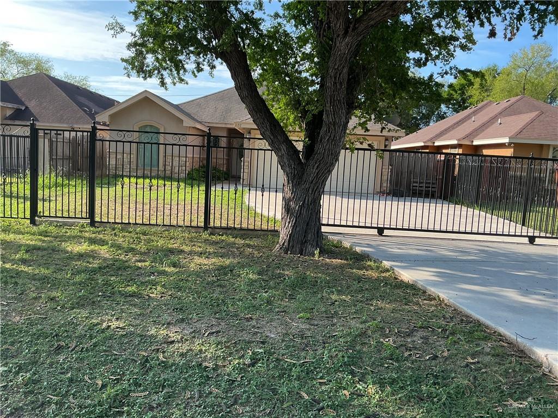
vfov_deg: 48.2
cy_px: 209
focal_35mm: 29
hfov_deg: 61.7
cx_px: 279
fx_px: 467
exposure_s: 1/504
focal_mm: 3
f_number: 1.8
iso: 25
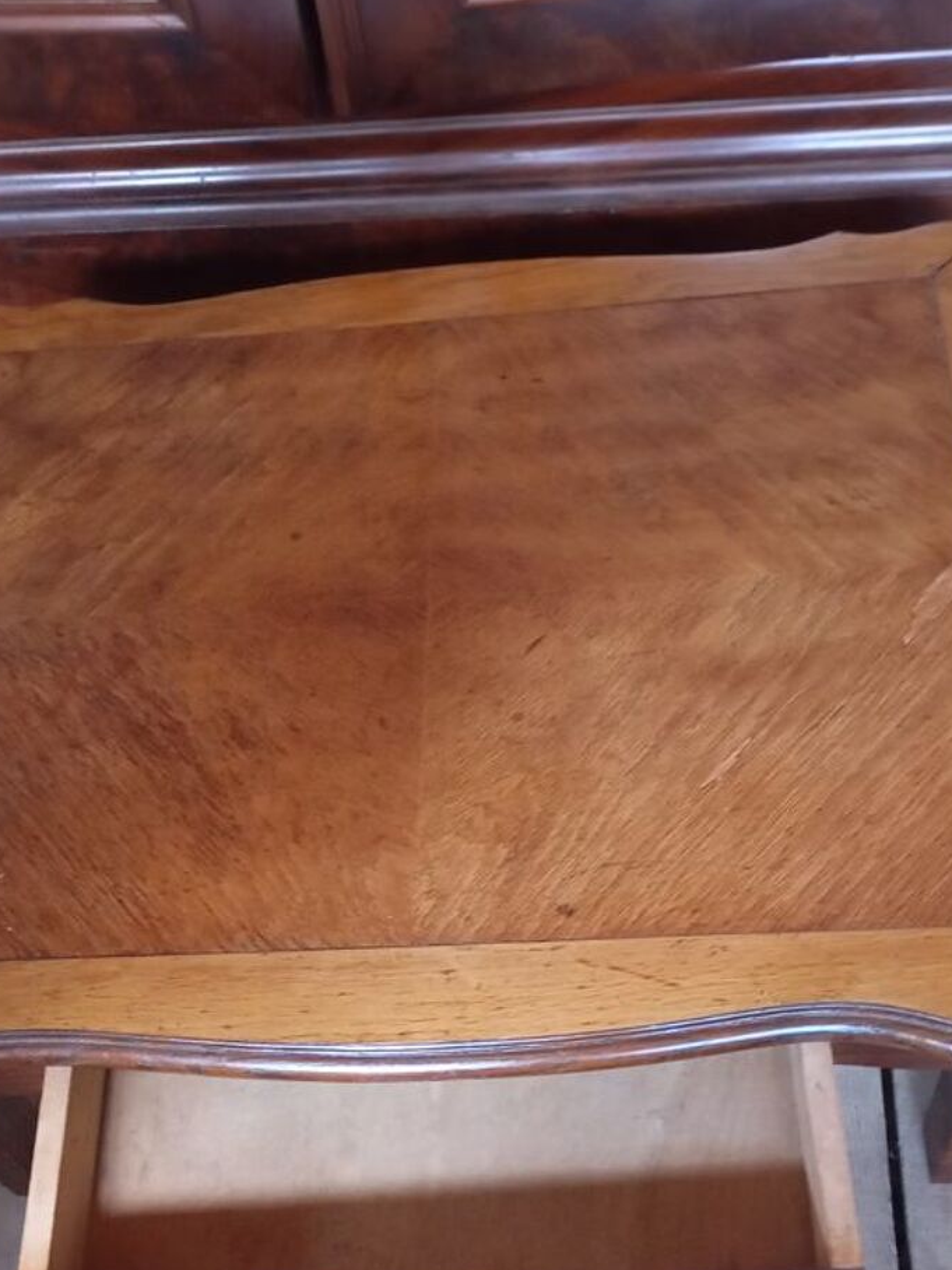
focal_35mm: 41
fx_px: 1503
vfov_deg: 44.8
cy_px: 894
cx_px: 457
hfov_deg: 35.1
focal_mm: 4.27
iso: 5321
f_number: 1.8
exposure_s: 1/16.7
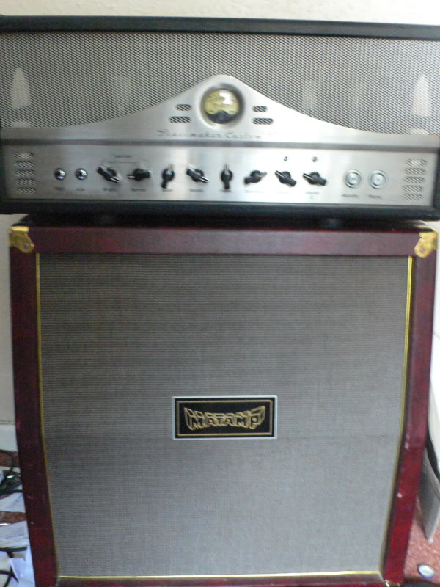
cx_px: 220
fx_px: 576
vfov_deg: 54.0
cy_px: 294
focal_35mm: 34
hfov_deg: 41.8
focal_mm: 6.3
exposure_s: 1/8
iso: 400
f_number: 2.8
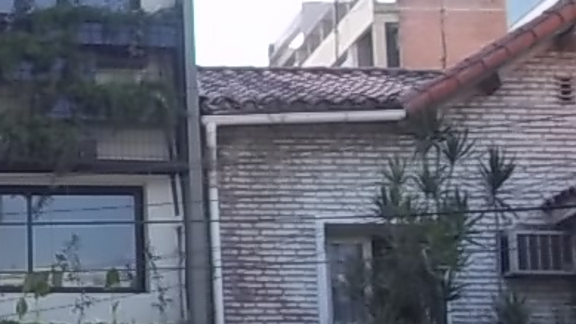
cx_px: -230
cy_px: 141
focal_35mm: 129
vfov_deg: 9.4
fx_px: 1971
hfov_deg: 15.6
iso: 80
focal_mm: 6.5
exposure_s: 1/320
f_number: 3.1
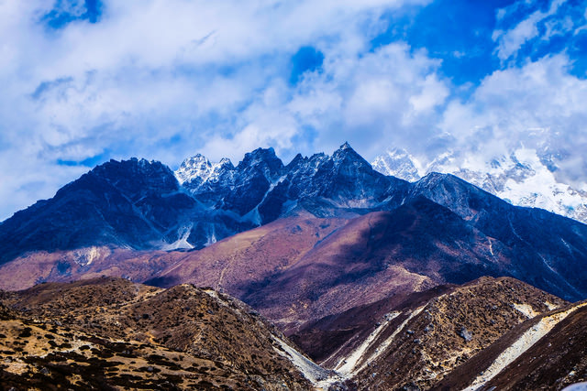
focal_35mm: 65
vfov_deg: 20.9
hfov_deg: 31.0
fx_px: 1060
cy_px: 196
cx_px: 294
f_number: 11
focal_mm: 43.4
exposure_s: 1/350
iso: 200
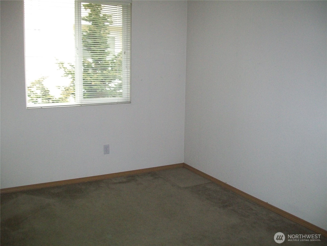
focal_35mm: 36
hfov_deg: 51.4
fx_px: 340
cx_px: 164
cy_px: 123
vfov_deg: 39.7
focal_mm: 6
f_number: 2.7
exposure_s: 1/60
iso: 160
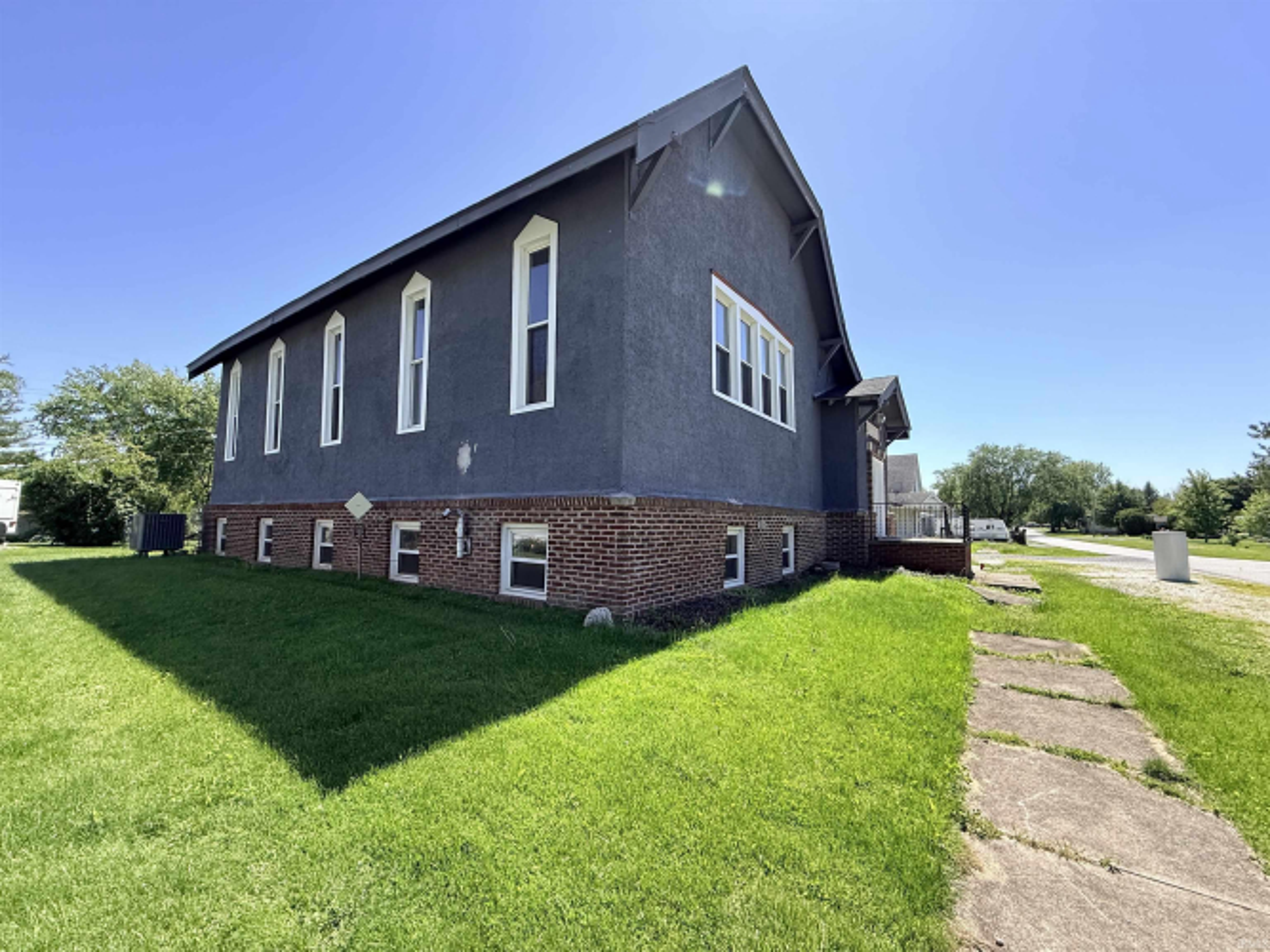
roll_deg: +0.2
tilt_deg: +1.2
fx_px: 514
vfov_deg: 85.7
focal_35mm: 14
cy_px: 476
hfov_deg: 102.1
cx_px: 635
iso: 64
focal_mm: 2.22
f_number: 2.2
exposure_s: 1/726
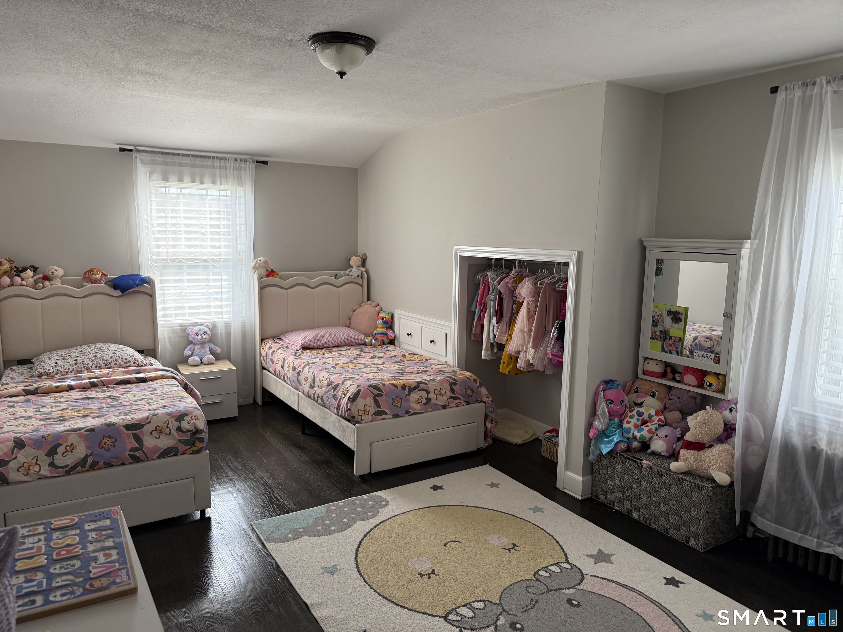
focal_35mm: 24
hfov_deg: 71.6
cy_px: 316
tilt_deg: -8.3
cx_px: 422
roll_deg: -1.0
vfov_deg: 56.8
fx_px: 584
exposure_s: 1/243
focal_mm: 6.76
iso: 125
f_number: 1.78
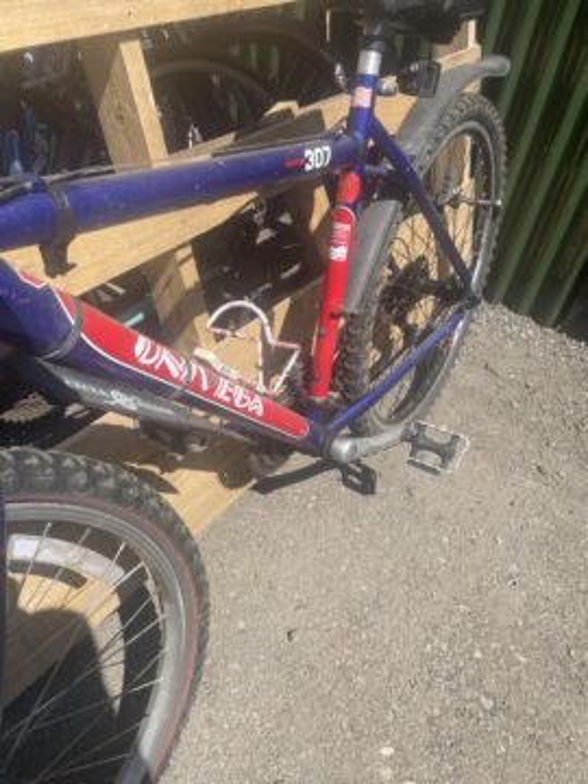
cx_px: 294
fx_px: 589
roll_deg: -6.7
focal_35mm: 26
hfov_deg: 53.1
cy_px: 392
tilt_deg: -44.2
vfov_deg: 67.3
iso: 32
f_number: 1.6
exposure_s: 1/2132
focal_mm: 4.2
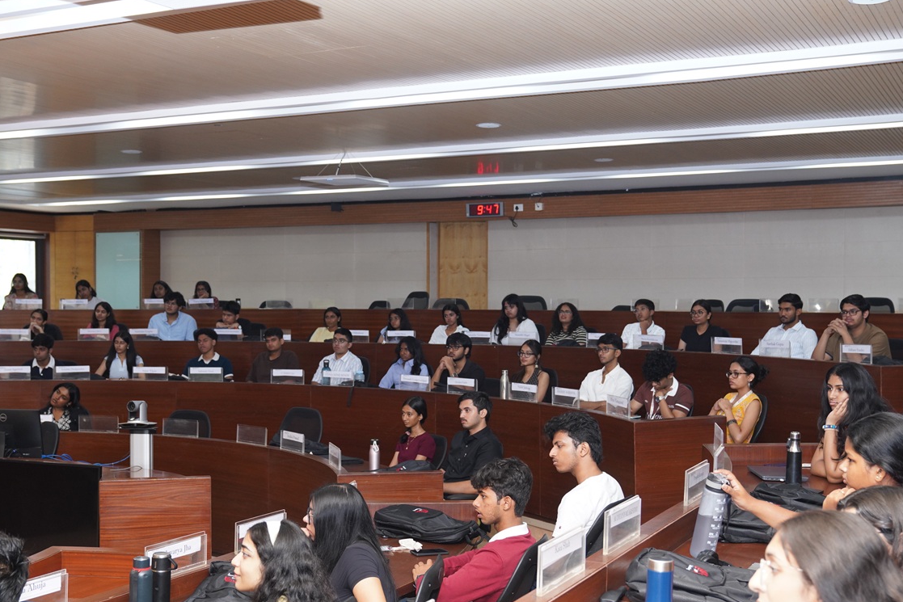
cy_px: 330
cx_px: 433
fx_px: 1179
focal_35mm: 47
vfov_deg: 28.6
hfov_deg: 41.9
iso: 1000
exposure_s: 1/100
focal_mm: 35
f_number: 4
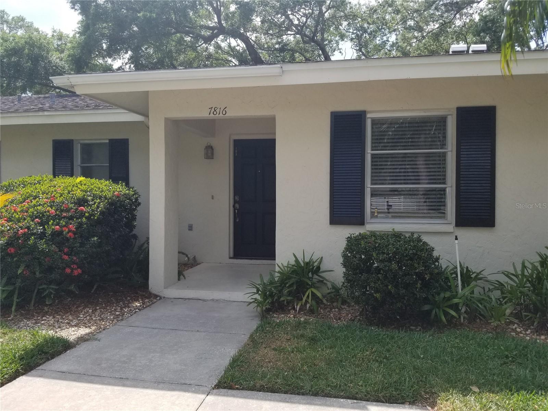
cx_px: 274
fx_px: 412
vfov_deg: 53.1
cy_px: 206
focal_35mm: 26
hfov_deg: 67.3
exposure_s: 1/1580
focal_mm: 4.3
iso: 50
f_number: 1.7
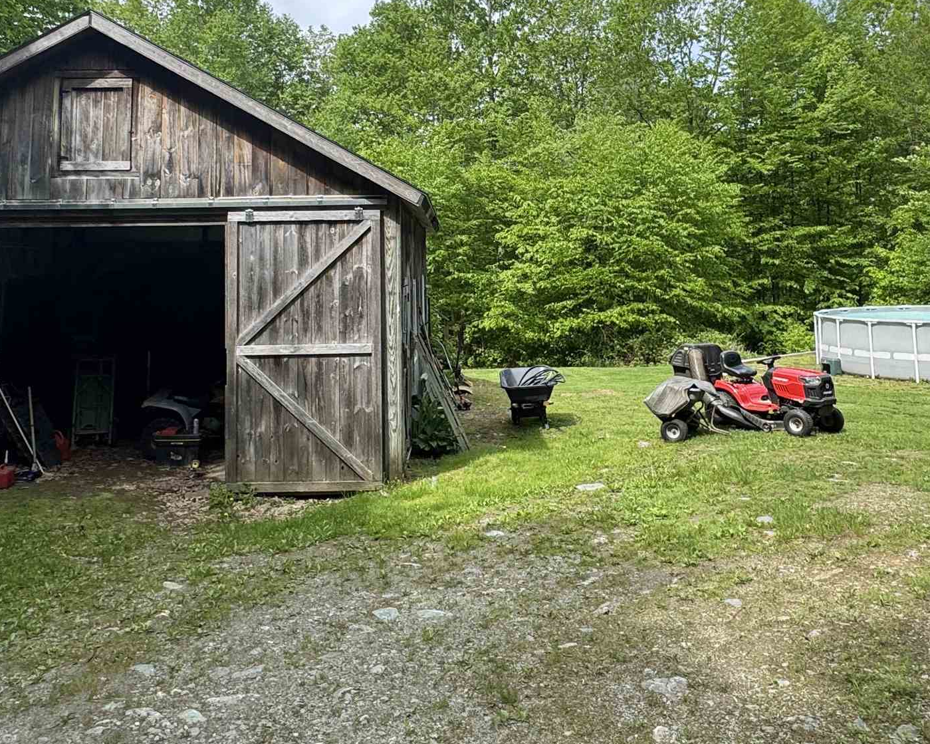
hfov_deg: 58.8
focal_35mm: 30
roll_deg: -0.1
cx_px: 475
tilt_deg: +1.4
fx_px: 826
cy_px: 194
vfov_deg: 46.9
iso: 50
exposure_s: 1/771
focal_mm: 2.22
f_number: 2.2
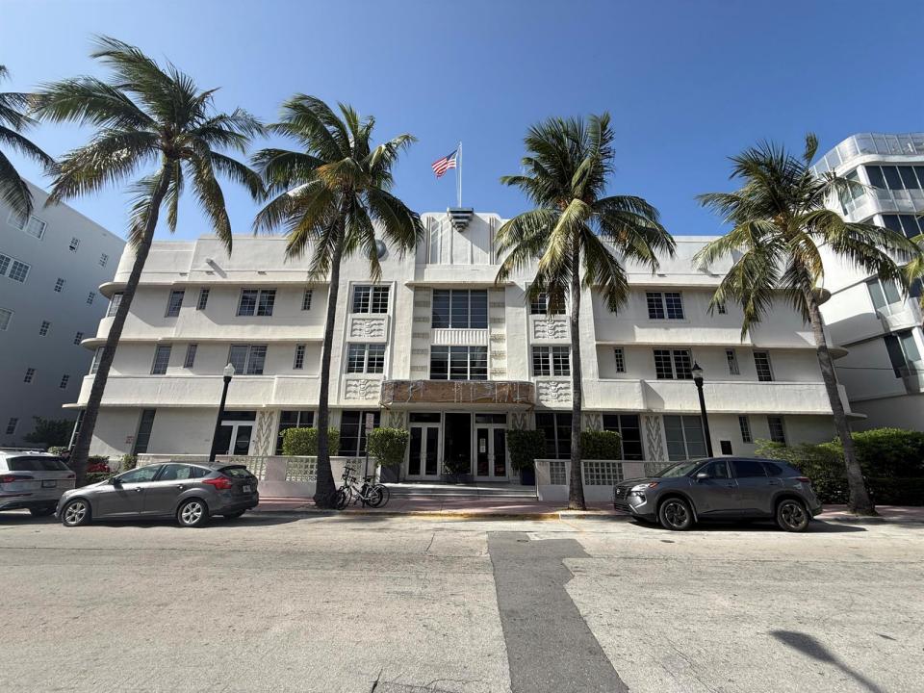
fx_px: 374
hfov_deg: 102.1
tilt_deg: +16.0
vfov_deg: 85.7
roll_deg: -1.3
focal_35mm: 14
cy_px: 346
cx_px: 462
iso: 50
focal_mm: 2.22
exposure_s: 1/1613
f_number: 2.2
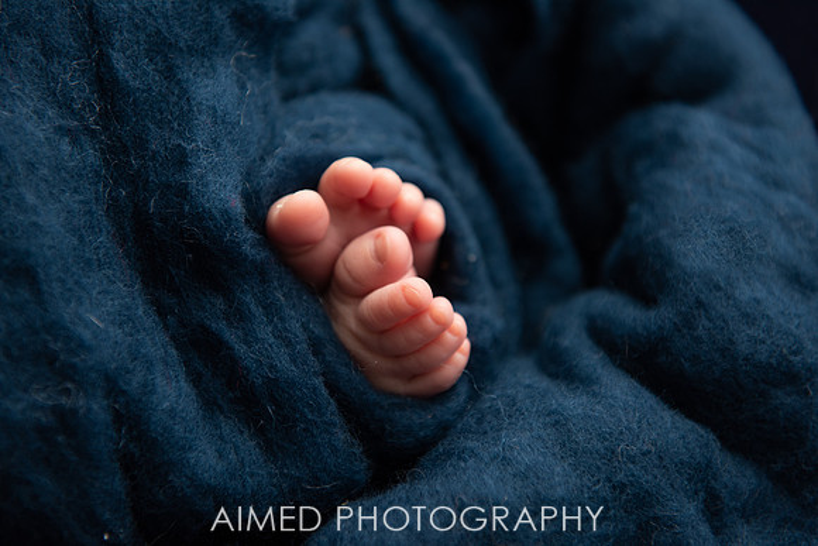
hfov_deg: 28.8
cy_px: 273
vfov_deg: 19.5
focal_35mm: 70
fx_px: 1591
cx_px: 409
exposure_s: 1/160
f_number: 3.5
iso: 250
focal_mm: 70
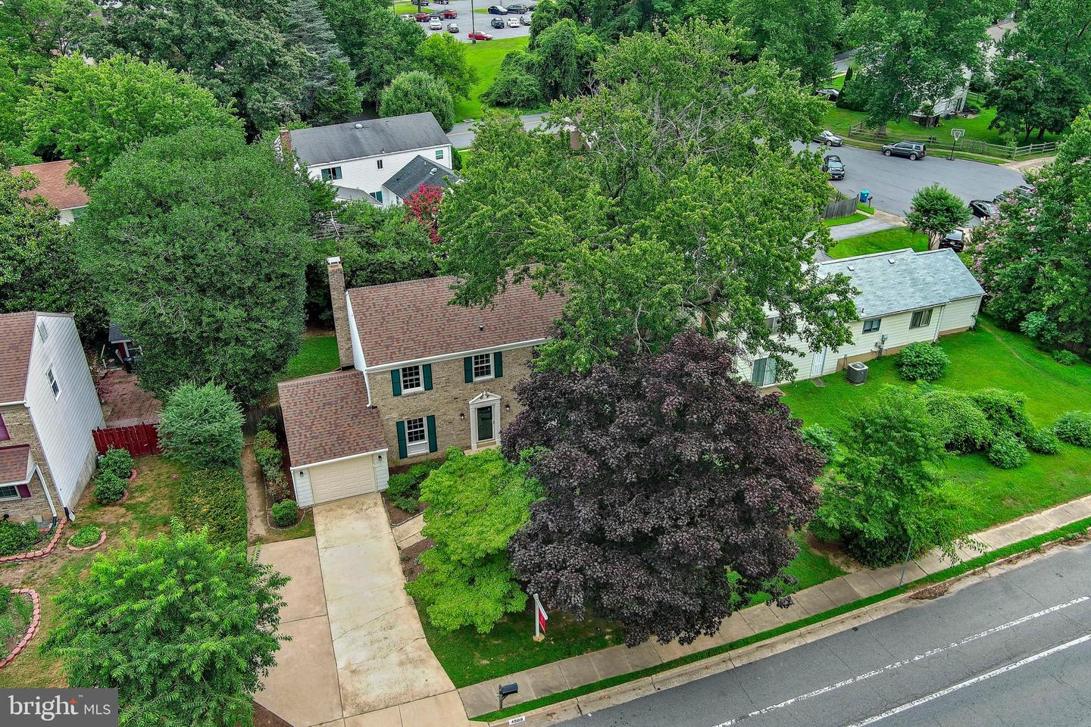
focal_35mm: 29
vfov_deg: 45.0
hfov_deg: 63.7
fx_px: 879
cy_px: 364
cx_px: 546
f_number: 2.8
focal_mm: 10.57
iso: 100
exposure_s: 1/190
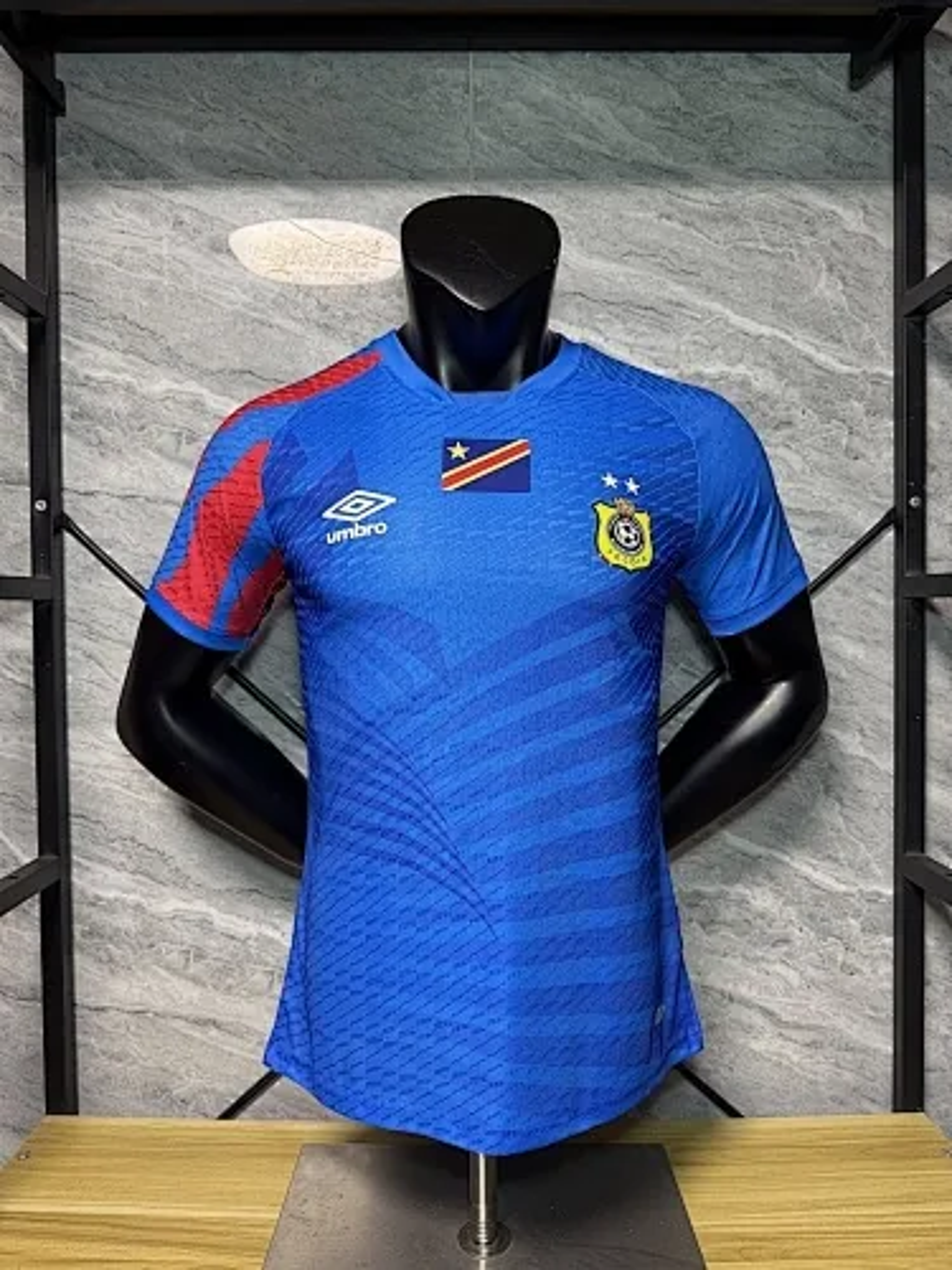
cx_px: 476
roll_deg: +0.0
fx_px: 880
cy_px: 635
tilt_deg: -1.3
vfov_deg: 71.6
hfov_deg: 56.8
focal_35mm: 24
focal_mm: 6.76
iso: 160
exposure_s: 1/50
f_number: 1.78
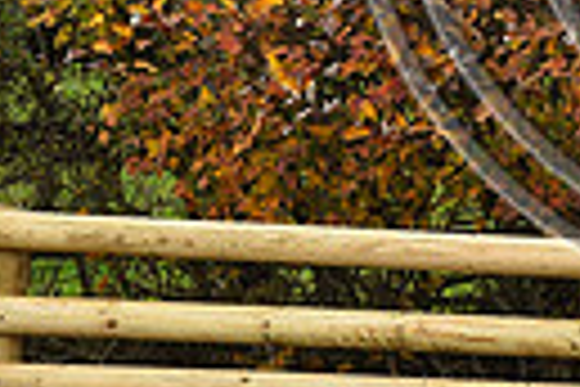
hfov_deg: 2.3
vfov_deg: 1.5
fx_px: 14434
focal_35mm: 896
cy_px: -212
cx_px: 760
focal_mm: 200
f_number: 5
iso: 900
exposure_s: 1/1000
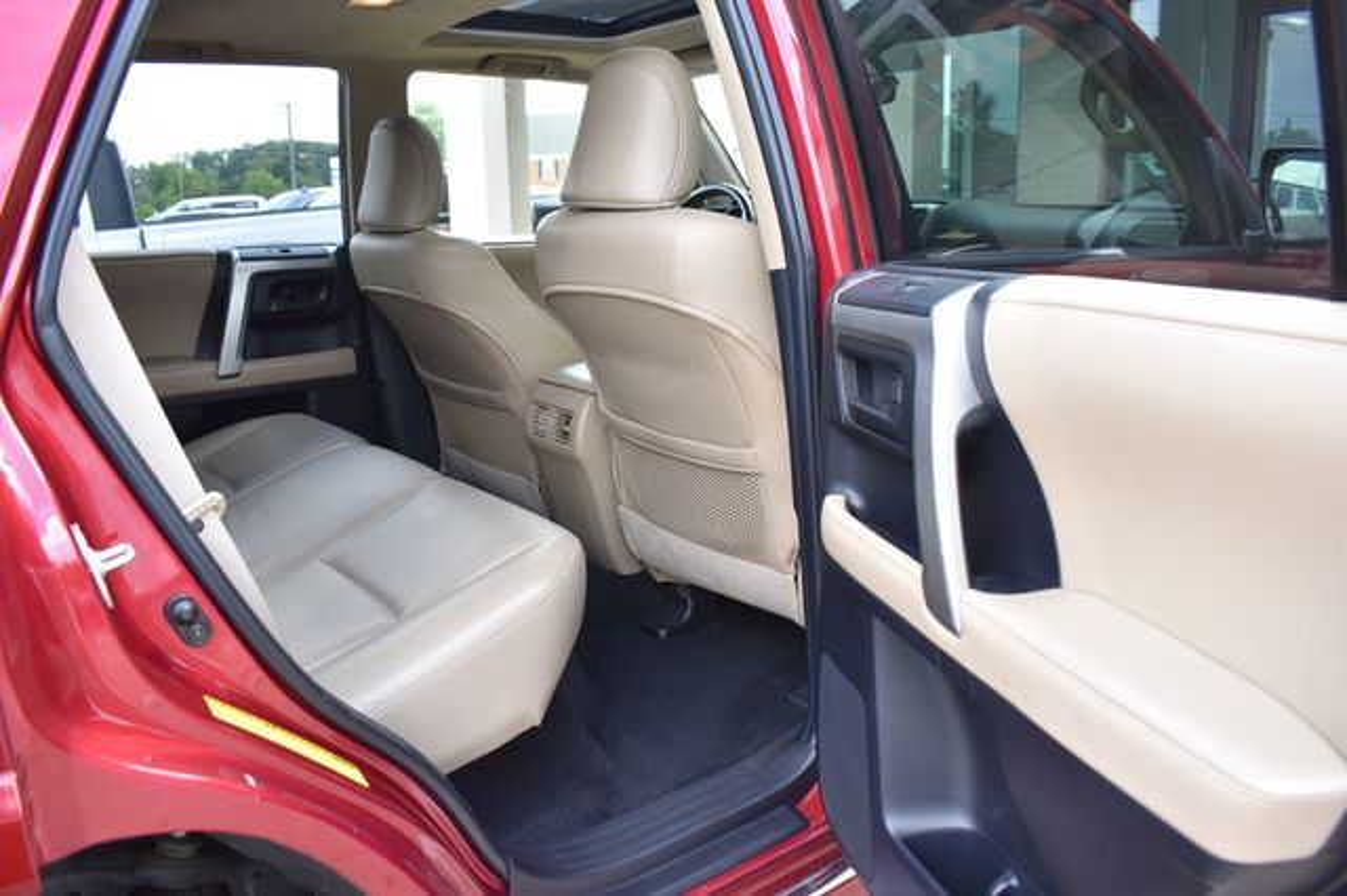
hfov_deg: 67.4
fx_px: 1010
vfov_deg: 47.9
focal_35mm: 27
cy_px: 448
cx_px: 674
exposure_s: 1/125
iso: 400
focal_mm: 18
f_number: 5.6
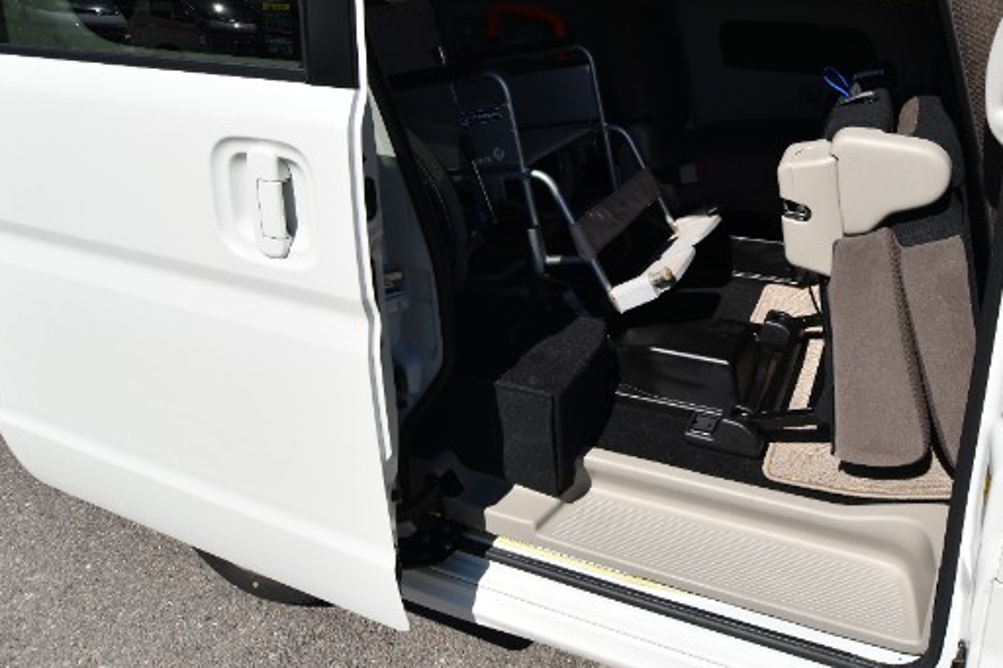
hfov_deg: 70.3
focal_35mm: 25
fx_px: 696
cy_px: 173
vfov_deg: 49.4
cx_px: 633
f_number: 9
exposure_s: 1/320
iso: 100
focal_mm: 11
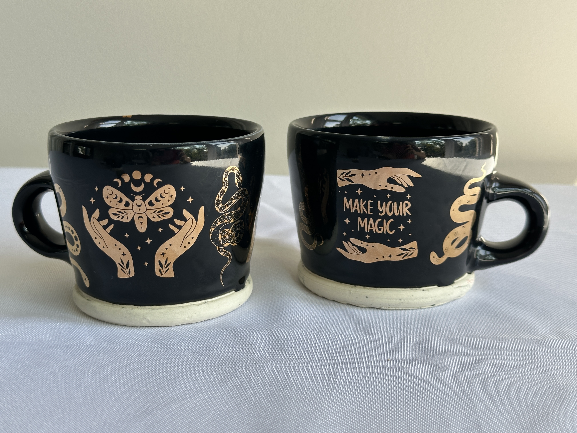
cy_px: 216
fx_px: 800
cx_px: 288
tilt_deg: -13.5
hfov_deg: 39.7
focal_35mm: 48
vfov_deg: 30.3
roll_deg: -0.7
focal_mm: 6.86
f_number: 1.78
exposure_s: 1/246
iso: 50
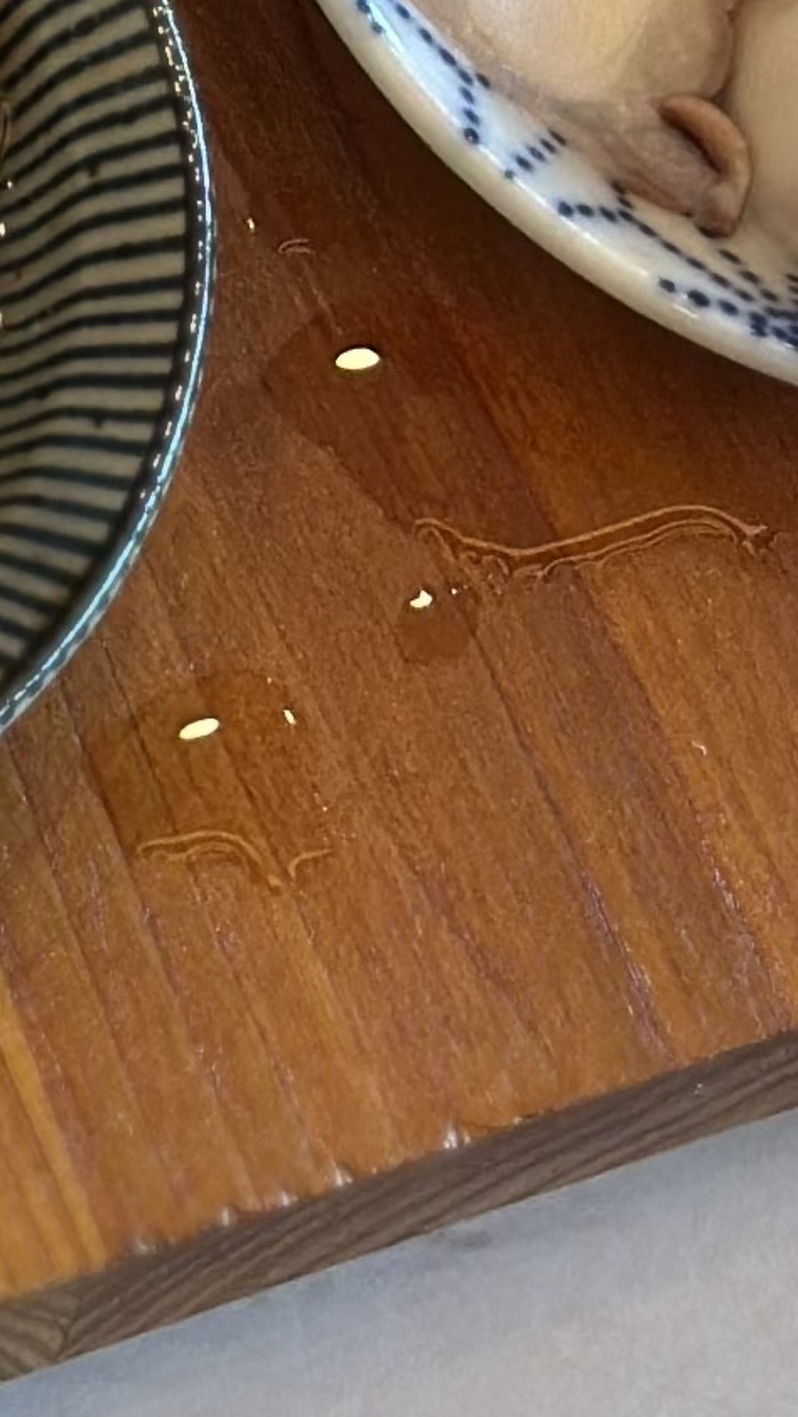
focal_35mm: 251
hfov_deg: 4.7
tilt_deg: -59.6
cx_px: -1068
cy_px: -833
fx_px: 9434
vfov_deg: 8.4
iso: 125
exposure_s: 1/120
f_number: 1.78
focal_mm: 6.86
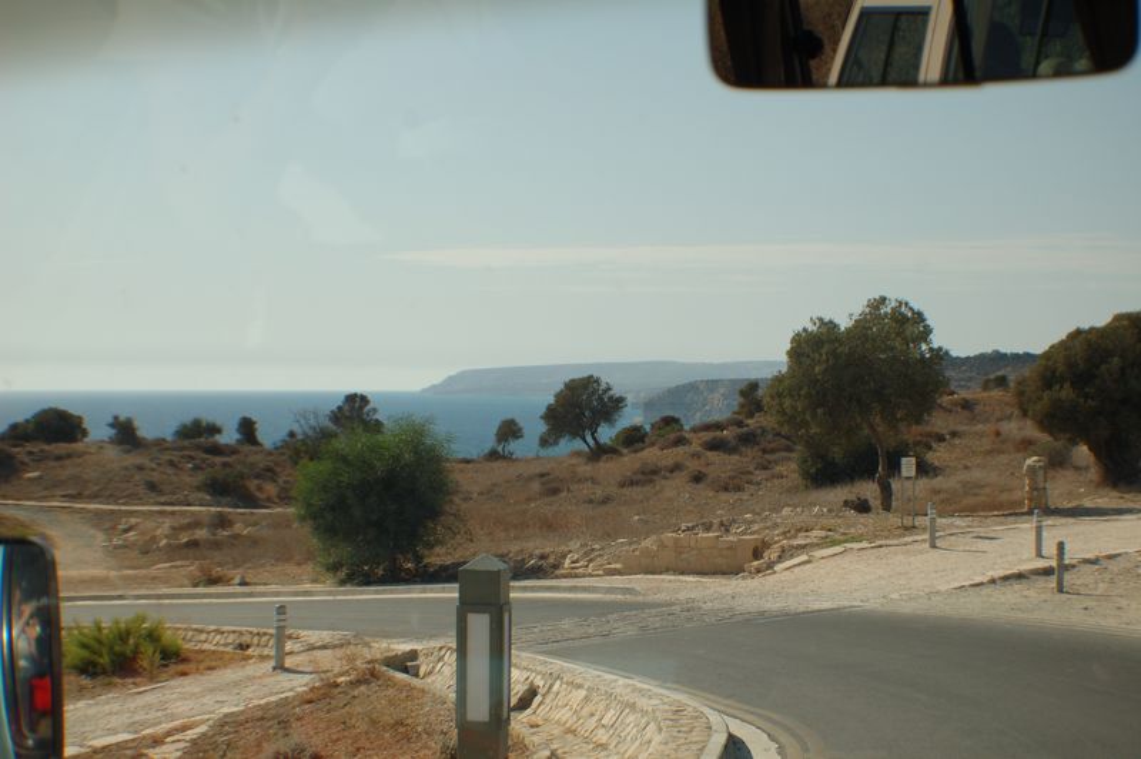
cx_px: 570
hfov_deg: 24.6
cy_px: 380
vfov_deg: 16.5
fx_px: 2613
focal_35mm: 82
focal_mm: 55
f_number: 5.6
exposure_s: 1/1000
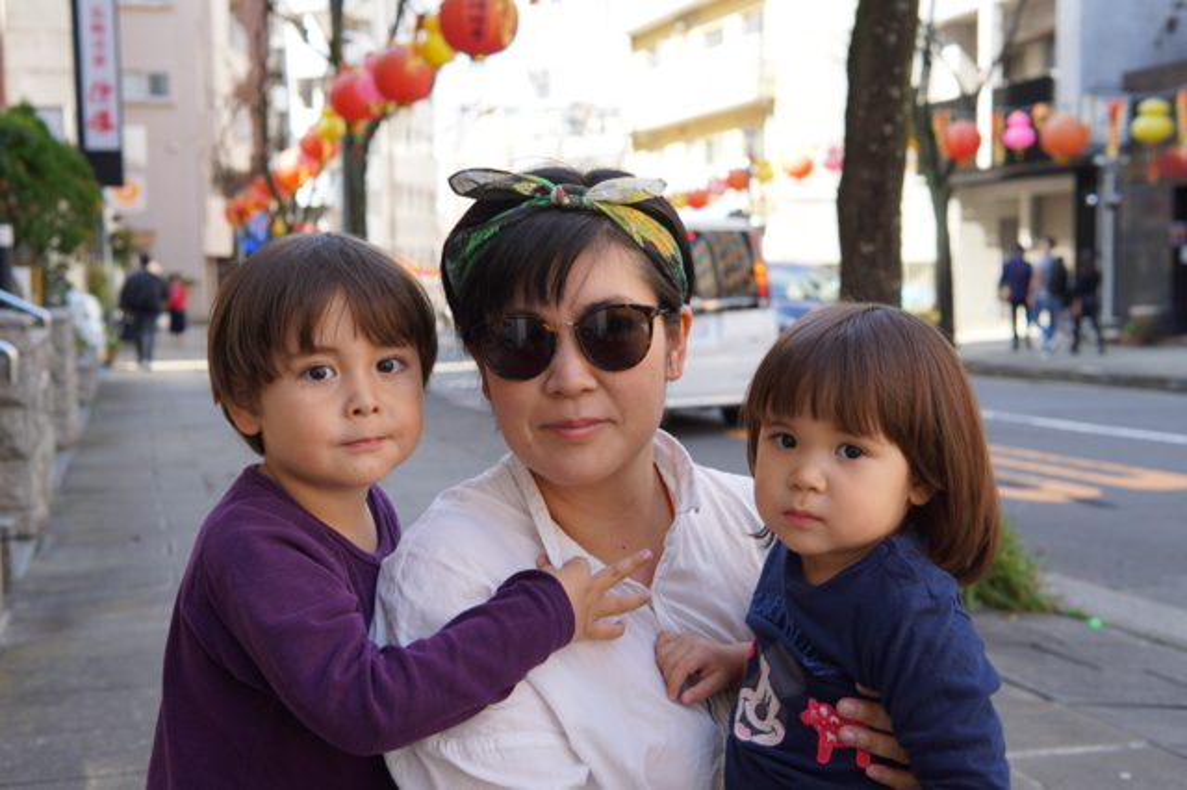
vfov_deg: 29.8
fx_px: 1483
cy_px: 395
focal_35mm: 45
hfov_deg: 43.6
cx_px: 594
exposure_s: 1/160
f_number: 4
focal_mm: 30
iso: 125
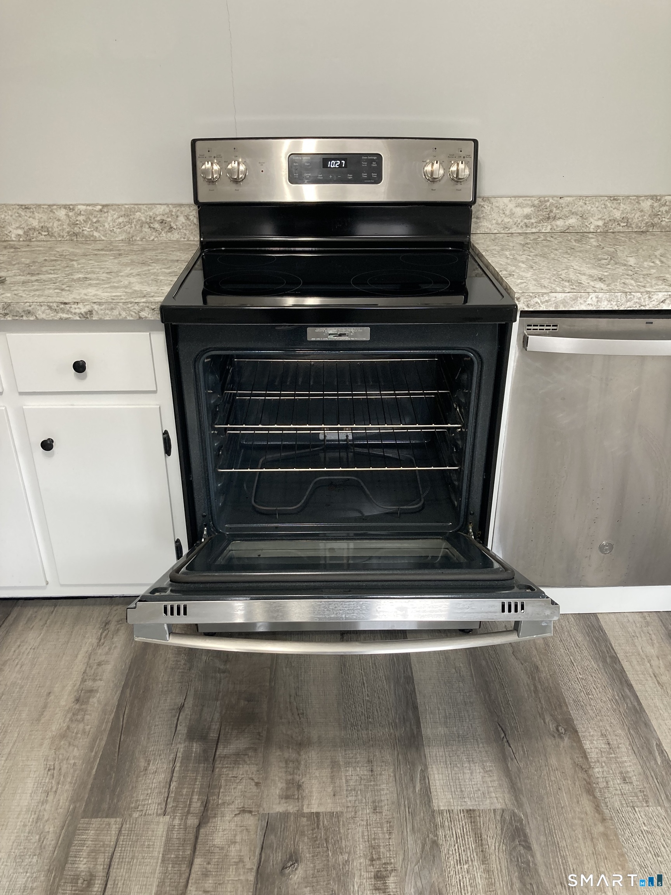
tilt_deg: -25.2
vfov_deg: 63.4
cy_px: 448
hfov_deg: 49.7
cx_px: 336
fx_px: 724
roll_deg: +0.3
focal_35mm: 28
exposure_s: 1/60
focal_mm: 3.99
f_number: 1.8
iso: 125
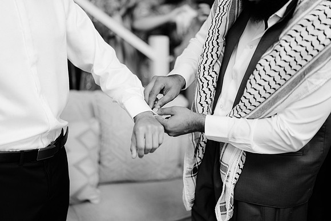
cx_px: 166
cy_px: 110
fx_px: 460
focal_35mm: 50
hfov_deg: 39.6
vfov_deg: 27.0
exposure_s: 1/250
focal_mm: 50
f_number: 1.4
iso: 125
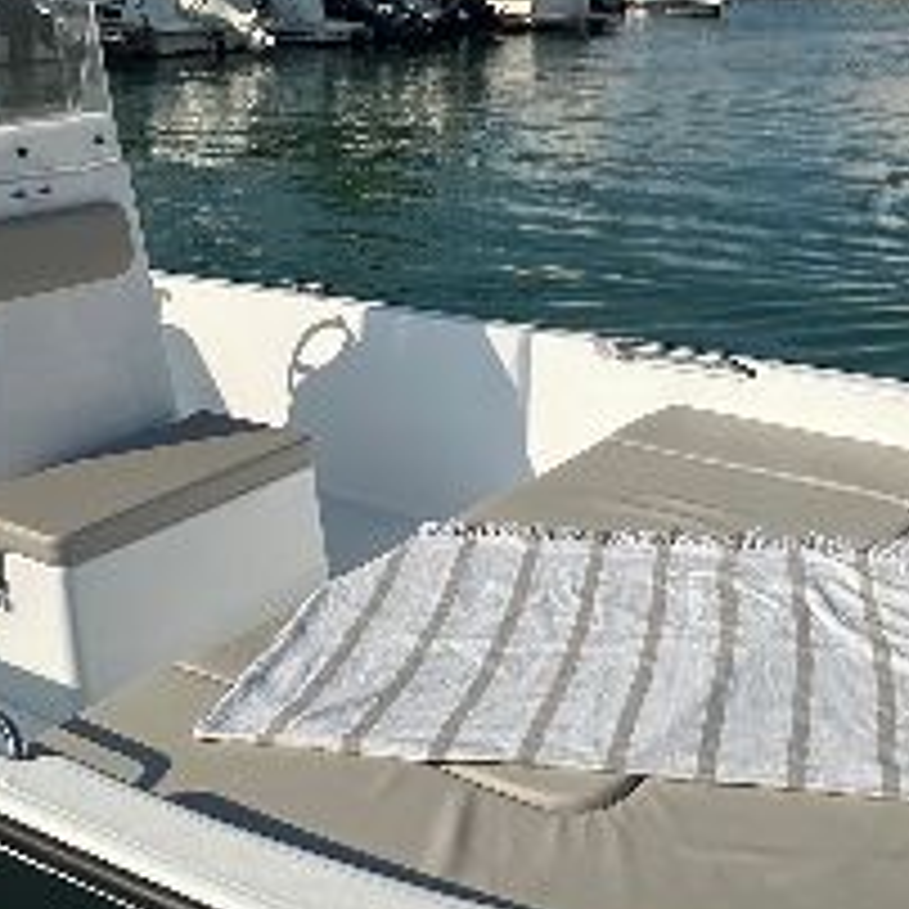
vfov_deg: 34.3
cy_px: 284
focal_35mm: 49
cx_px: 585
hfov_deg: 34.4
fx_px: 1456
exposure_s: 1/5291
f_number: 2.2
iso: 50
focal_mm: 2.22
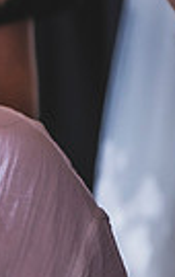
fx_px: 5306
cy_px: 63
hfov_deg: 1.9
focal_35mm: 699
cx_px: -350
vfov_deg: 3.0
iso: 400
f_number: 2.8
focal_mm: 160
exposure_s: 1/200
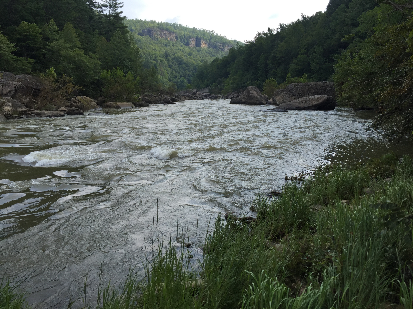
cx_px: 206
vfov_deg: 48.2
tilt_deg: -9.0
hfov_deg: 61.7
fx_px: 346
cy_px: 154
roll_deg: -0.6
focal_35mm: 29
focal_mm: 4.15
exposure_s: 1/1130
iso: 32
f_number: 2.2
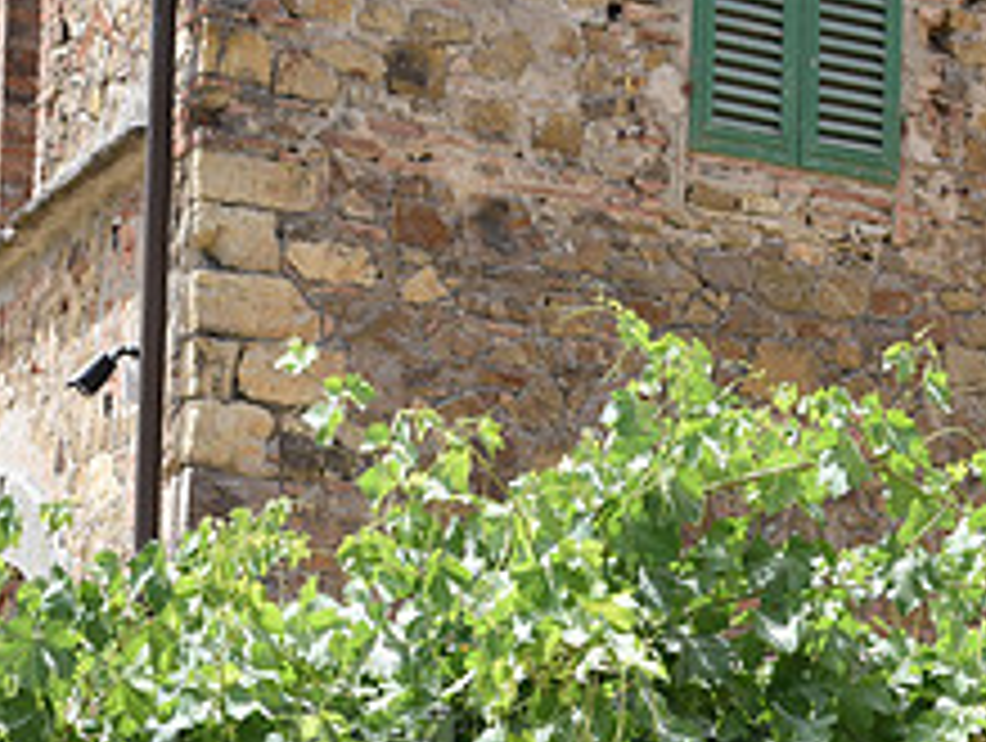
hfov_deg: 15.7
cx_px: 1045
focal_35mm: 122
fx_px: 3481
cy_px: 812
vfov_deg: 12.0
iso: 320
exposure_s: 1/320
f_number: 9
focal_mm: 48
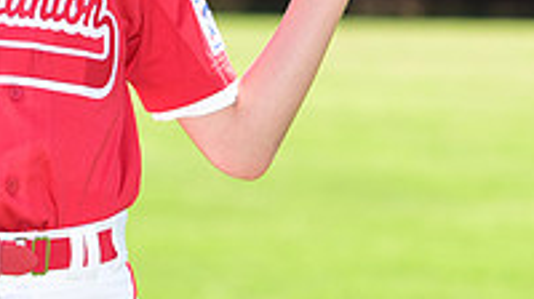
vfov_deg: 2.9
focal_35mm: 411
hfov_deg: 5.3
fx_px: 5813
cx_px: 24
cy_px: -178
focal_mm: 135
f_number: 4.5
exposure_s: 1/320
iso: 125
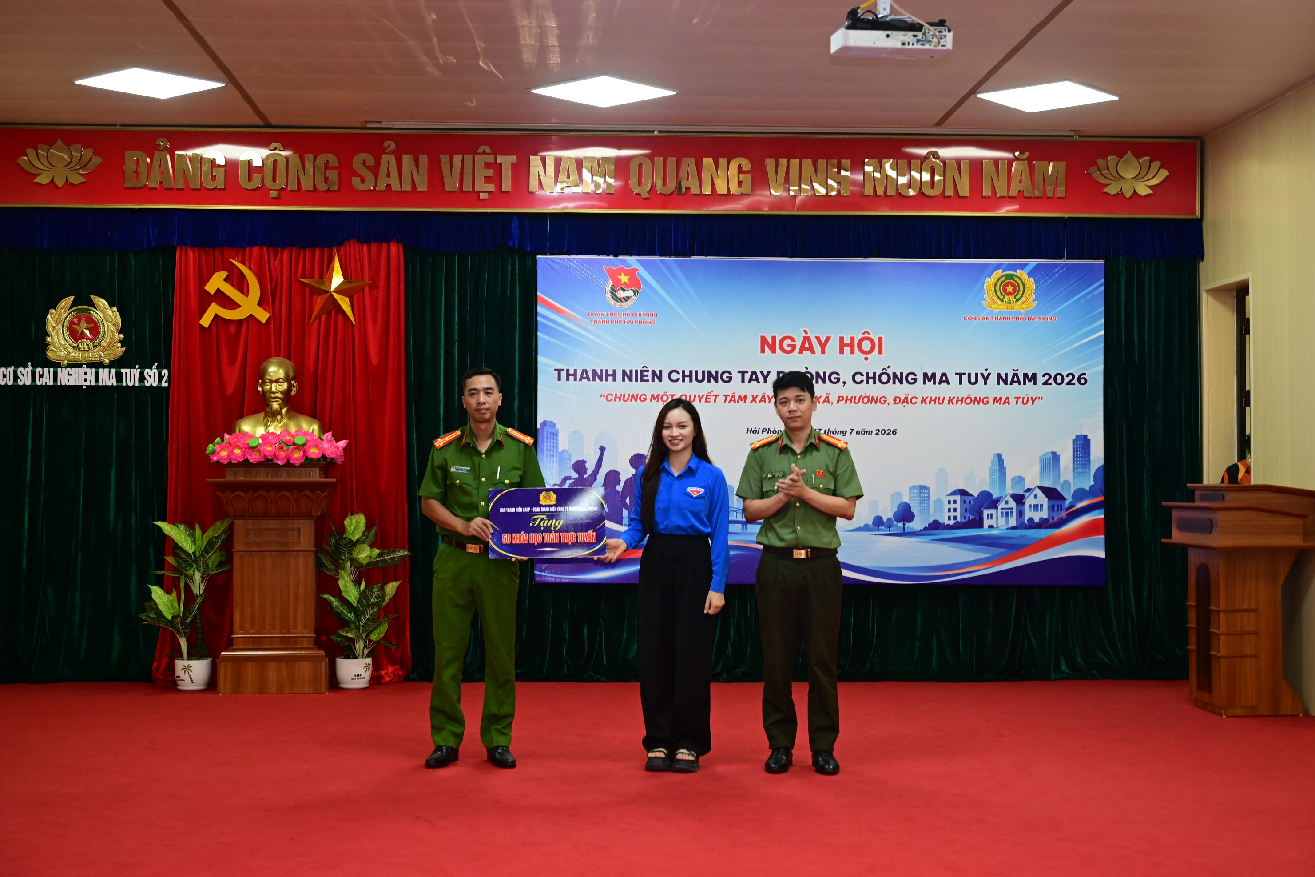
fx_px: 1753
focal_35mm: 48
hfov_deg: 41.1
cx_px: 668
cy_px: 432
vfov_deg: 28.1
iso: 1600
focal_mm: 47
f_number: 4
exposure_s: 1/160
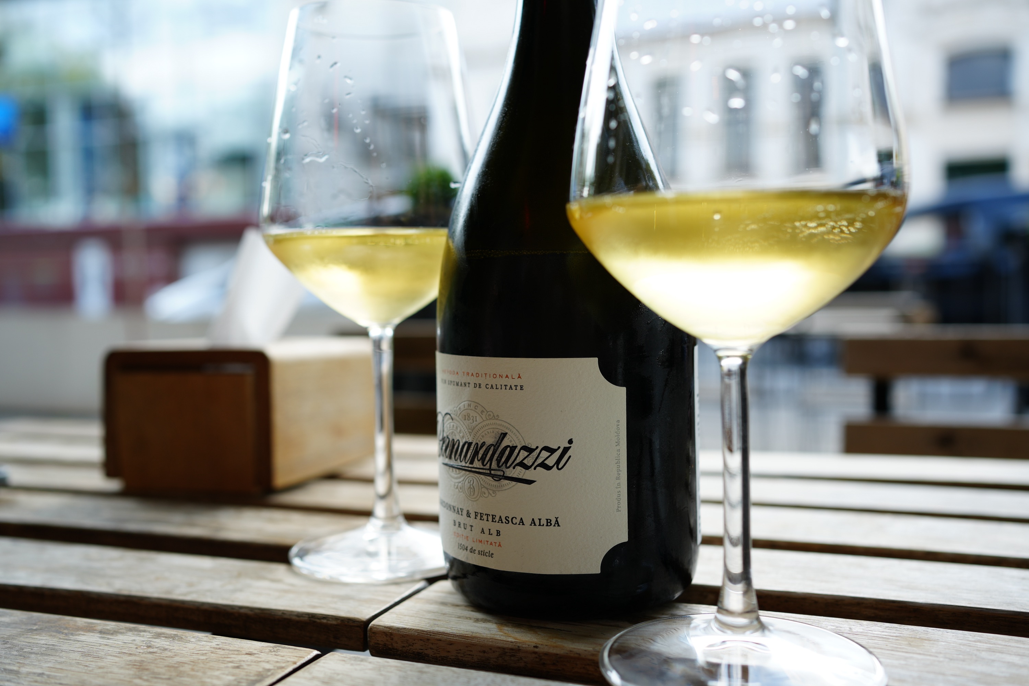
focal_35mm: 35
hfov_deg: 54.4
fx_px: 1000
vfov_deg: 37.9
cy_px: 343
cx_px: 514
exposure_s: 1/60
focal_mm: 35
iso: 125
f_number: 4
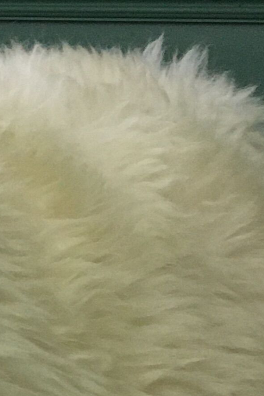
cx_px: -121
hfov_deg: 9.7
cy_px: 613
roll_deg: -2.0
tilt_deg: -18.5
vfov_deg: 13.9
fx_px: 1507
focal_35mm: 137
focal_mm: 4.15
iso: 160
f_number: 2.2
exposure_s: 1/33
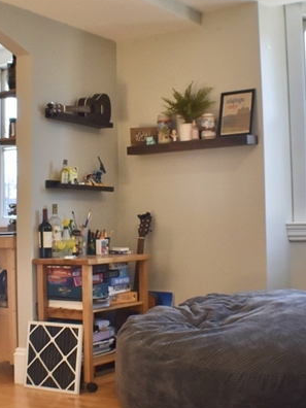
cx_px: 142
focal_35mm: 78
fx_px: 922
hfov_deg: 18.8
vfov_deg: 24.9
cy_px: 205
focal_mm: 21
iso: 640
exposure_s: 1/250
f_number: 3.8
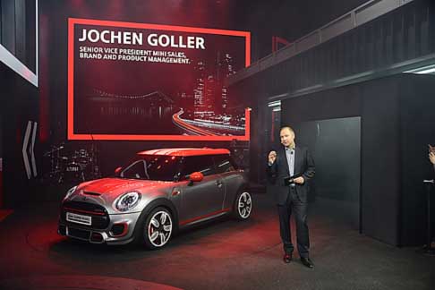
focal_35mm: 34
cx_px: 218
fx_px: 411
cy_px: 145
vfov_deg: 38.9
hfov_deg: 55.8
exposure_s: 1/200
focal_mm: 34
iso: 400
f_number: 3.8
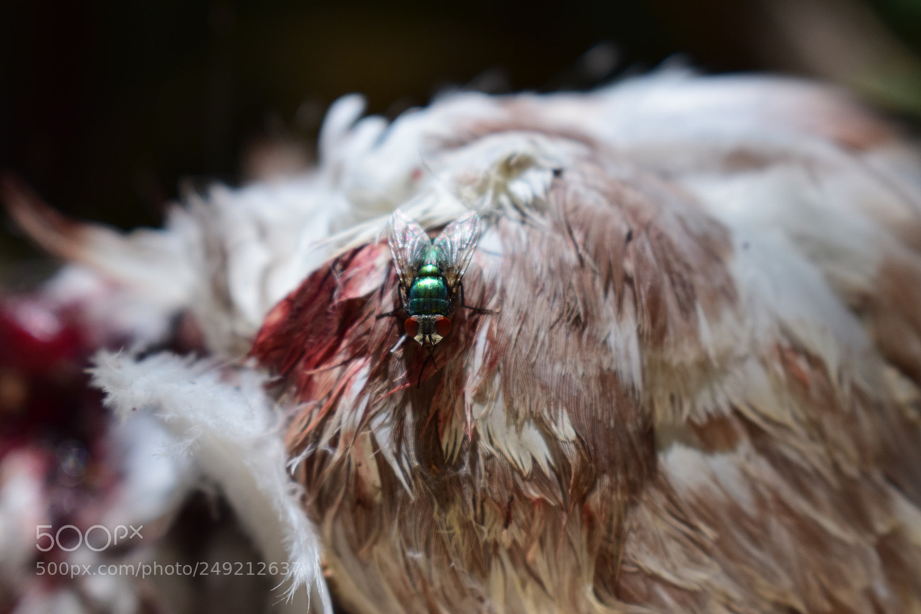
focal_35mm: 82
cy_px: 307
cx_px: 460
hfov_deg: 24.6
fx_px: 2110
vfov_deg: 16.5
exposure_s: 1/2000
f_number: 7.1
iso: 500
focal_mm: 55
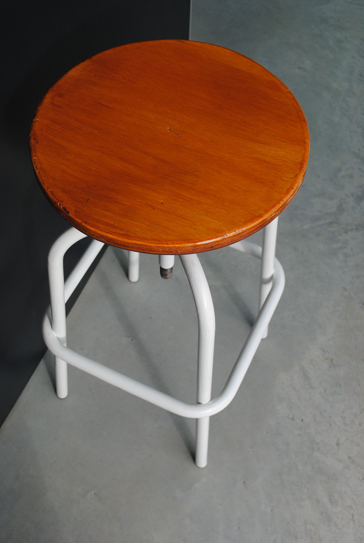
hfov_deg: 31.0
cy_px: 272
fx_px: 657
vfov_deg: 44.9
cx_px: 182
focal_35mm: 44
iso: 100
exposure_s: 1/200
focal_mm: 29
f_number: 7.1
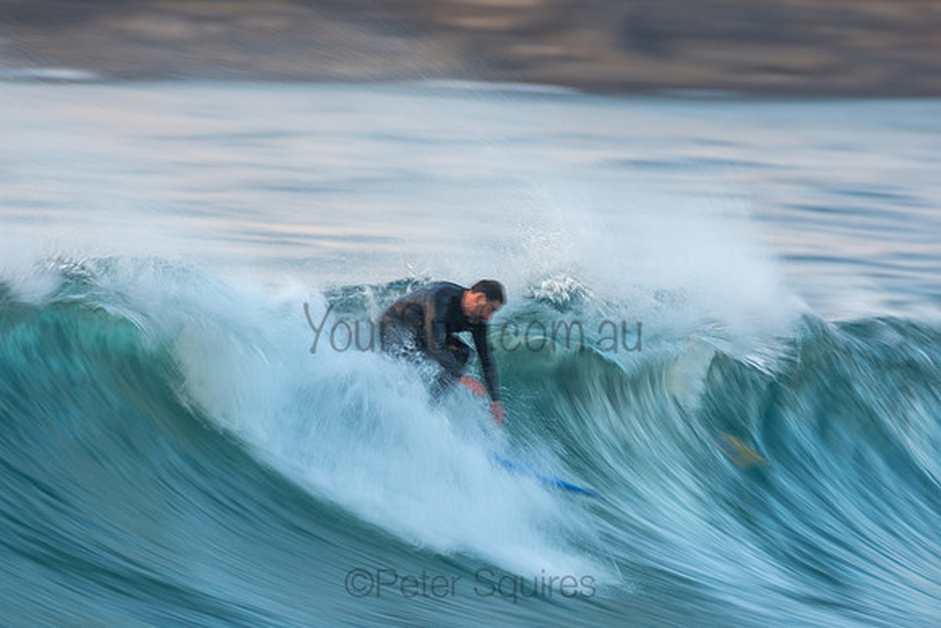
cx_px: 470
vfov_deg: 1.8
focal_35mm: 750
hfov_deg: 2.7
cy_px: 314
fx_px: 19608
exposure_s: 1/20
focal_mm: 500
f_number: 8
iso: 100
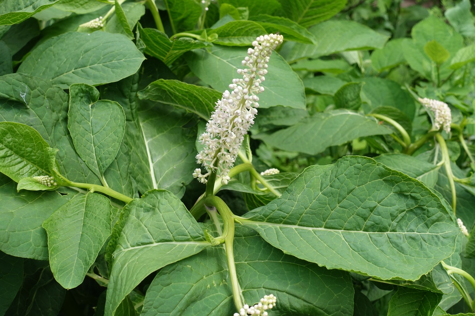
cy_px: 158
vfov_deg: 23.8
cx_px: 238
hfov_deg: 35.1
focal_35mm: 57
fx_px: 752
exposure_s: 1/200
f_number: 5.6
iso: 125
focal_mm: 21.01
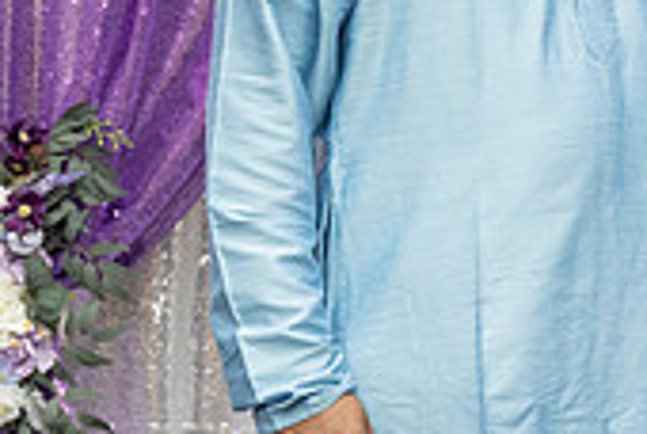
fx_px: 3025
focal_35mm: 168
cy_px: 44
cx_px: 1058
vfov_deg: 8.2
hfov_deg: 11.5
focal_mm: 49
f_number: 3.5
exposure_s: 1/160
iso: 1000
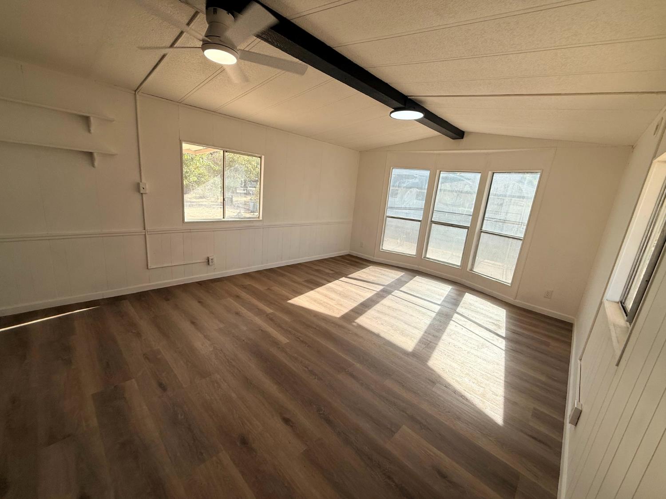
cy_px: 250
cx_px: 333
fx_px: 269
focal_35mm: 14
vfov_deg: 85.7
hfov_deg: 102.1
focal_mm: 2.22
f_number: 2.2
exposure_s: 1/333
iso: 50
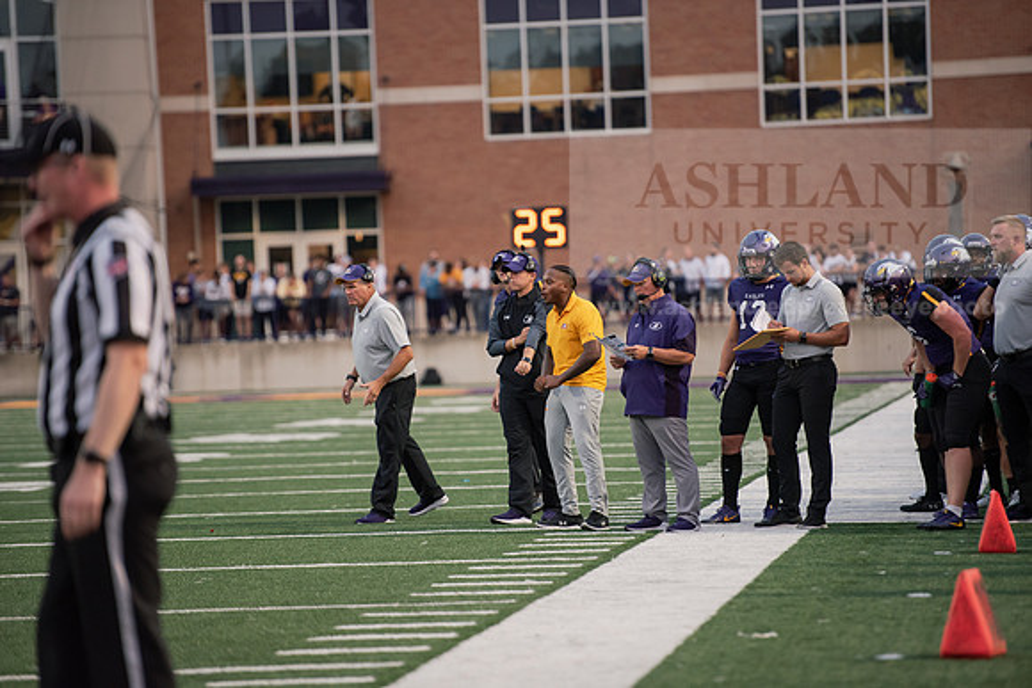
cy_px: 344
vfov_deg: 6.9
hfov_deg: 10.3
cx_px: 516
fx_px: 5734
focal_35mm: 200
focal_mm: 200
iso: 2000
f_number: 2.8
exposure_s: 1/800
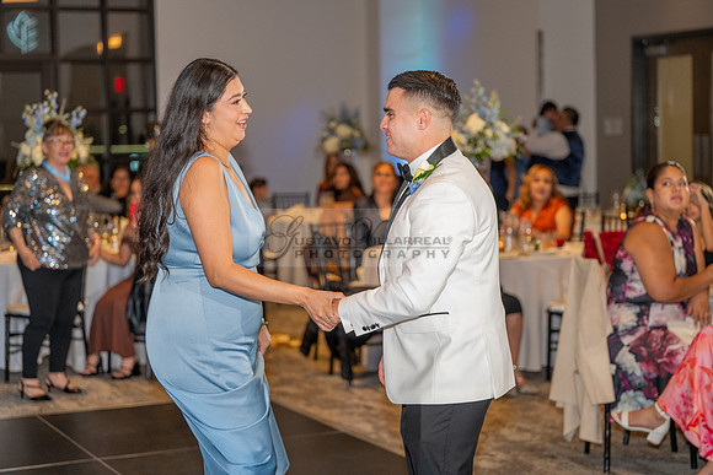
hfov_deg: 28.1
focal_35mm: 72
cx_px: 356
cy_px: 238
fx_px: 1426
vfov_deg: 18.9
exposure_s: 1/125
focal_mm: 72
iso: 1000
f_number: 2.8
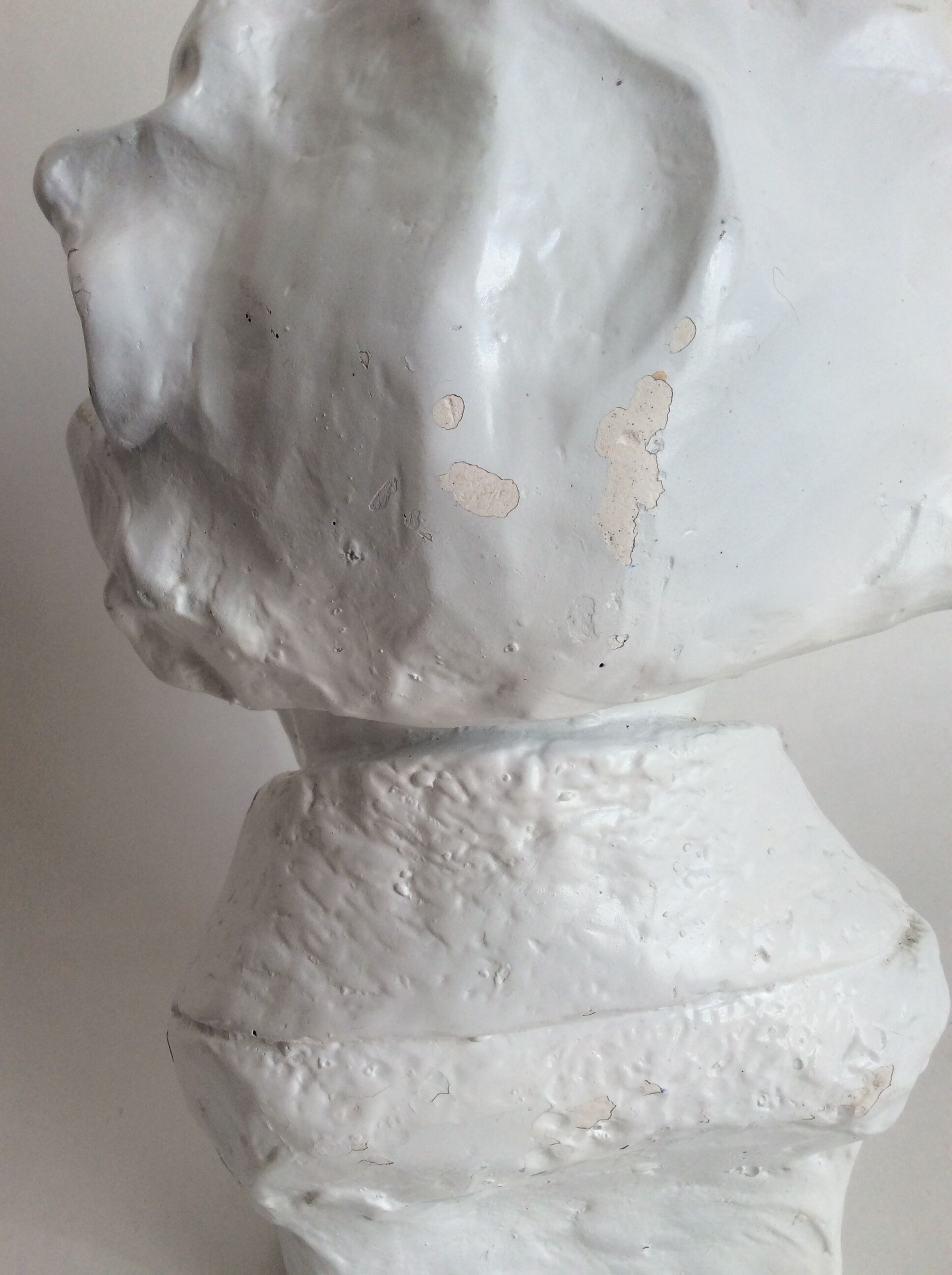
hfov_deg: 44.1
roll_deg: +2.8
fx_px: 1177
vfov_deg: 56.9
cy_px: 638
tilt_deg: -23.2
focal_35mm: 32
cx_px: 476
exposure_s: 1/120
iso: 32
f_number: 2.4
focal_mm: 3.3
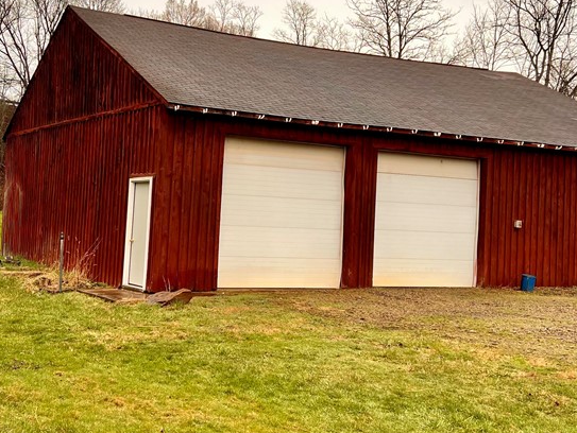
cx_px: 204
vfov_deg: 29.7
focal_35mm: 49
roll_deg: -1.7
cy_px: 191
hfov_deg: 38.5
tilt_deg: +1.2
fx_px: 817
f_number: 1.5
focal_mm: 5.7
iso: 50
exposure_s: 1/427
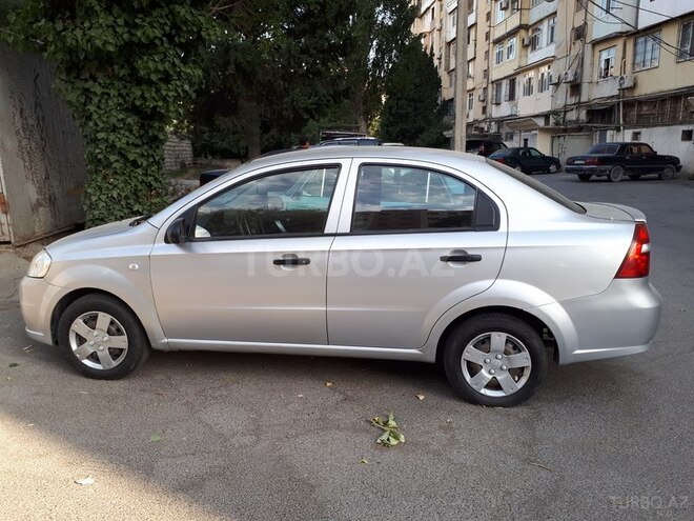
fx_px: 541
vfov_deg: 51.4
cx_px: 347
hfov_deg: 65.3
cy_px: 260
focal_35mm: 27
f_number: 1.9
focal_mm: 3.6
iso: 40
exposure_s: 1/264
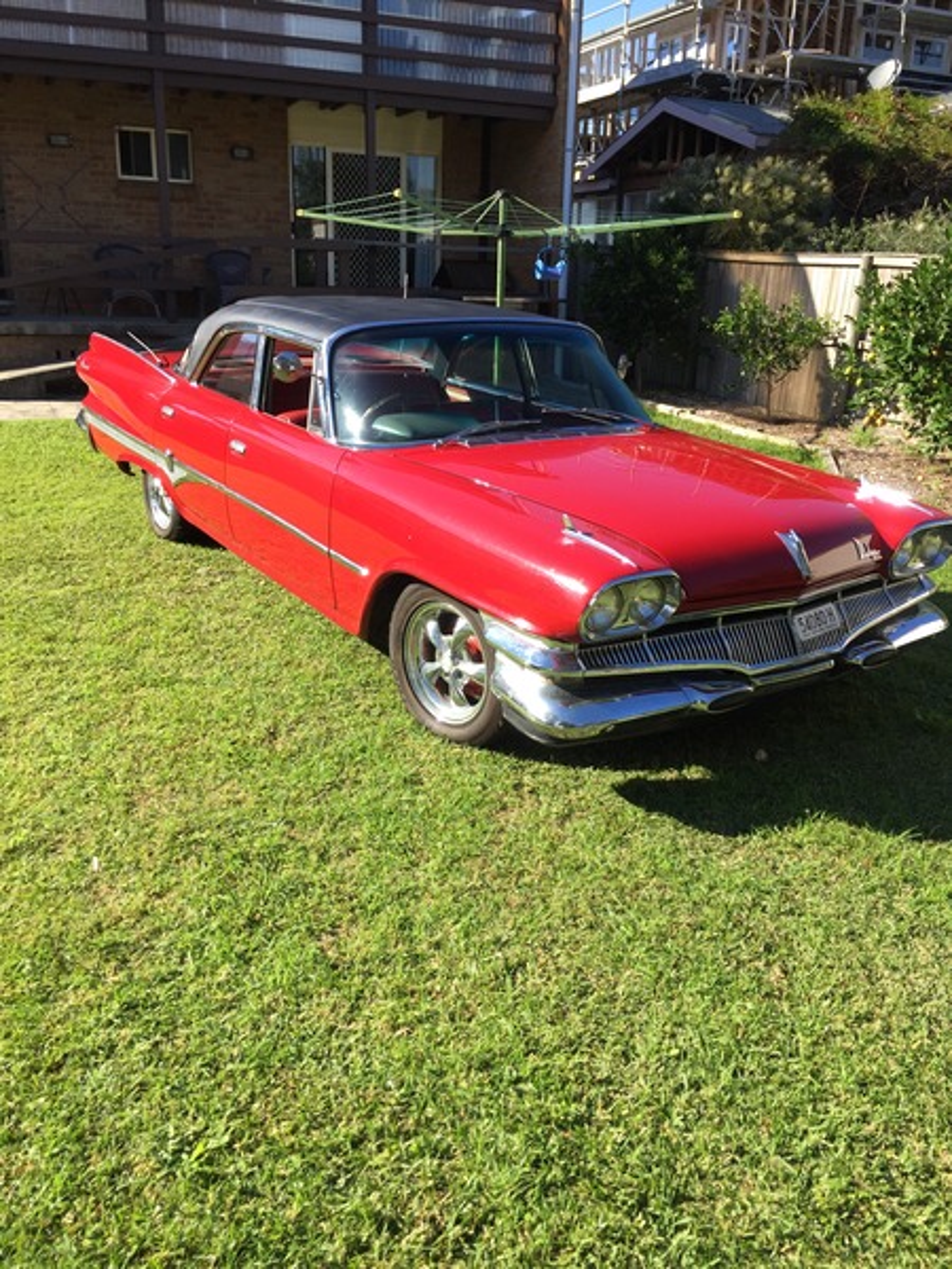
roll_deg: -2.3
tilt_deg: -17.0
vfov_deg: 61.7
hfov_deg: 48.2
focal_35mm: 29
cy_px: 634
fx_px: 1063
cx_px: 476
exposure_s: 1/628
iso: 32
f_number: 2.2
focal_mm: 4.15
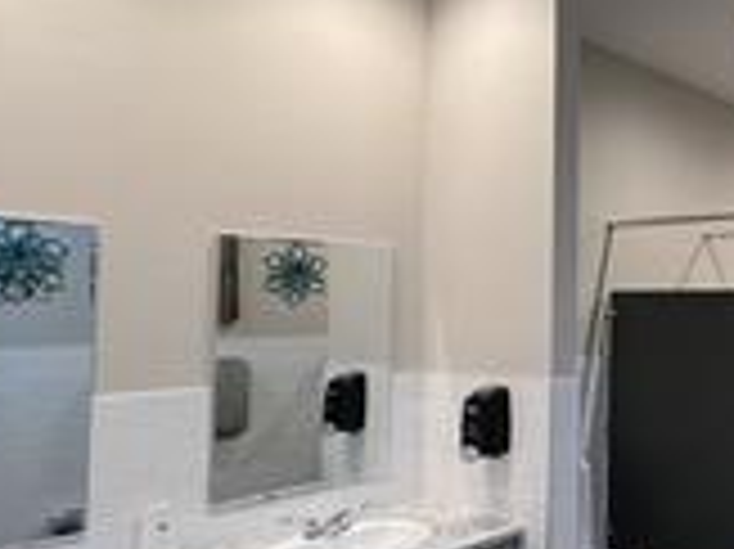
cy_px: 274
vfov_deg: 44.1
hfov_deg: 46.0
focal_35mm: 32
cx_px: 761
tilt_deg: +2.3
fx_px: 678
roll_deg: -0.5
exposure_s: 1/60
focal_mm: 1.57
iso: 250
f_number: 1.8
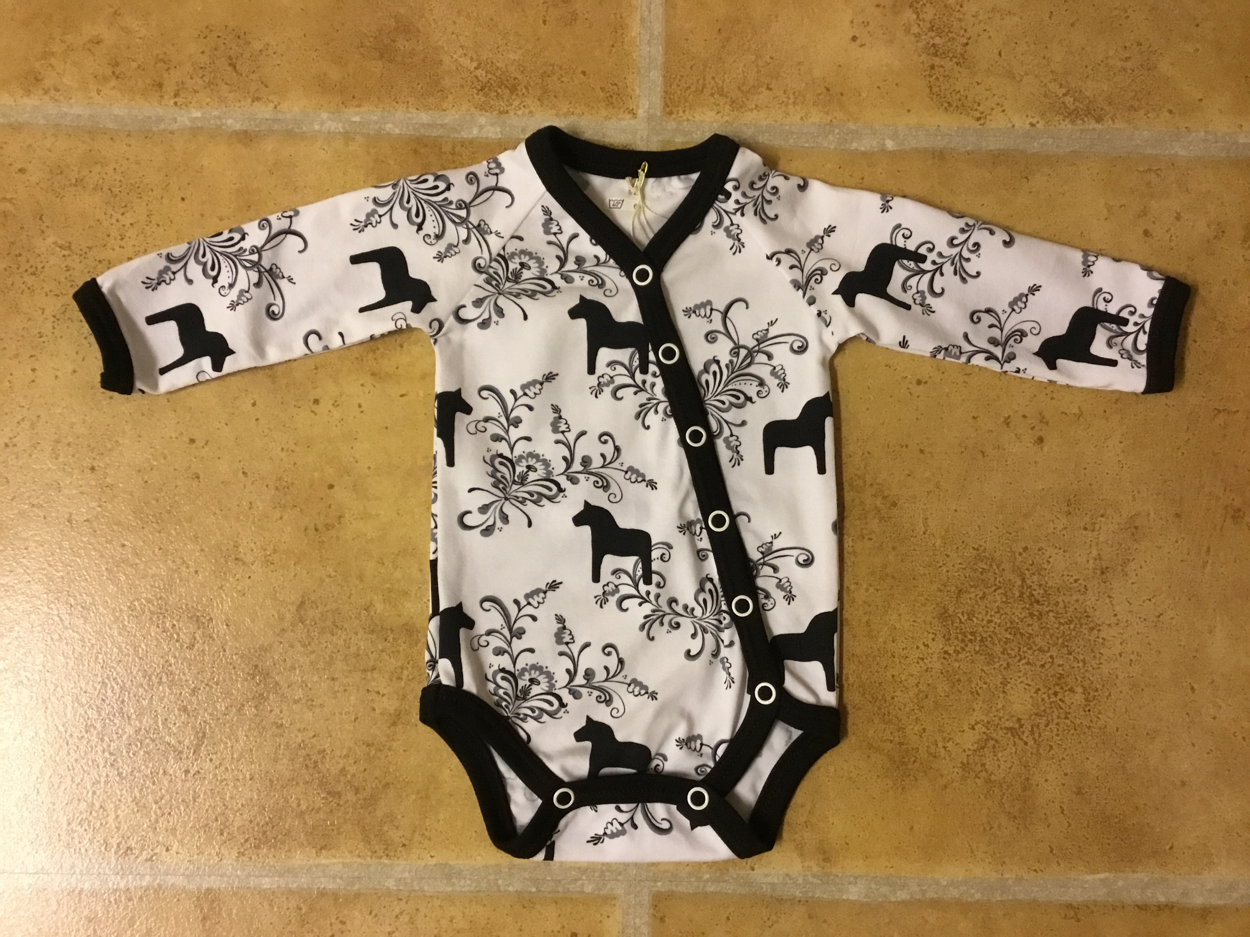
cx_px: 625
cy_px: 468
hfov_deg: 58.4
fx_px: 1119
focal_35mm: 31
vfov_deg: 45.4
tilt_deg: -85.5
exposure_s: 1/33
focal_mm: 3.3
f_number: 2.4
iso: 200
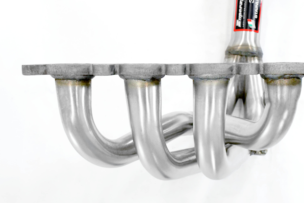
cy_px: 108
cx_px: 186
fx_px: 583
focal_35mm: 69
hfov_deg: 29.2
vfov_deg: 19.7
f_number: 14
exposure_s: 1/160
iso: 5000
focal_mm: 34
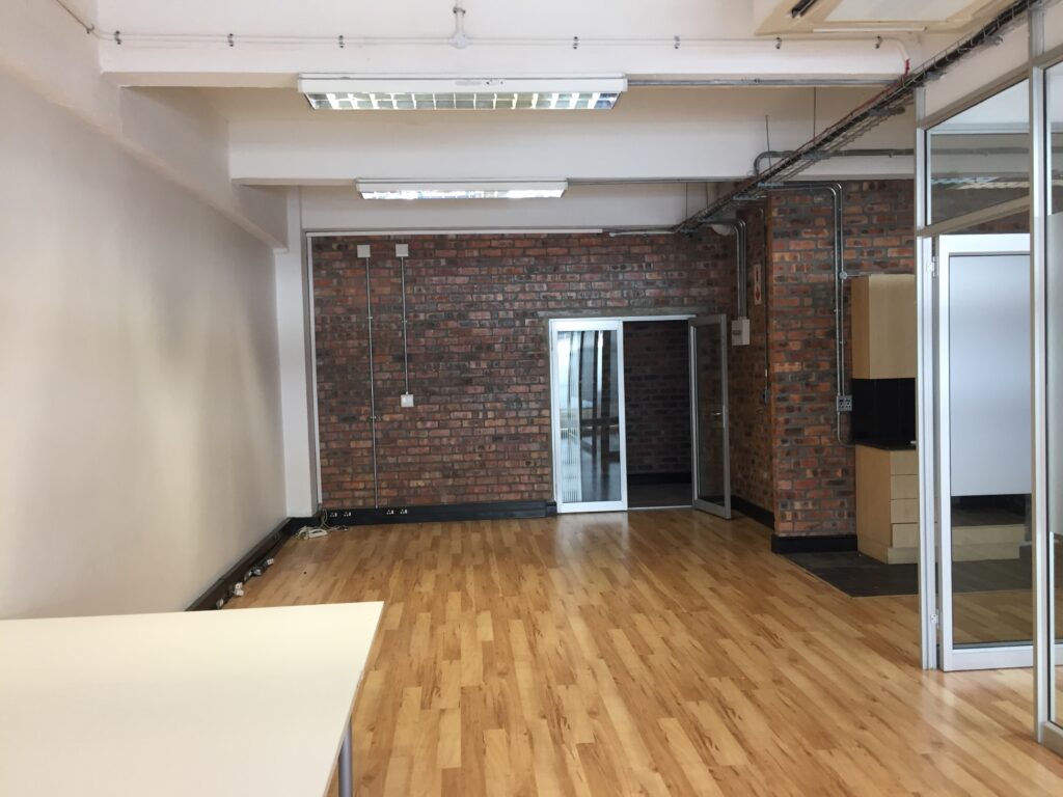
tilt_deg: -3.8
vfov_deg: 48.2
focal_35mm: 29
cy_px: 398
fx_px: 891
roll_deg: -0.1
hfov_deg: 61.7
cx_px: 532
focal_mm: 4.15
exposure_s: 1/33
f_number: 2.2
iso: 100
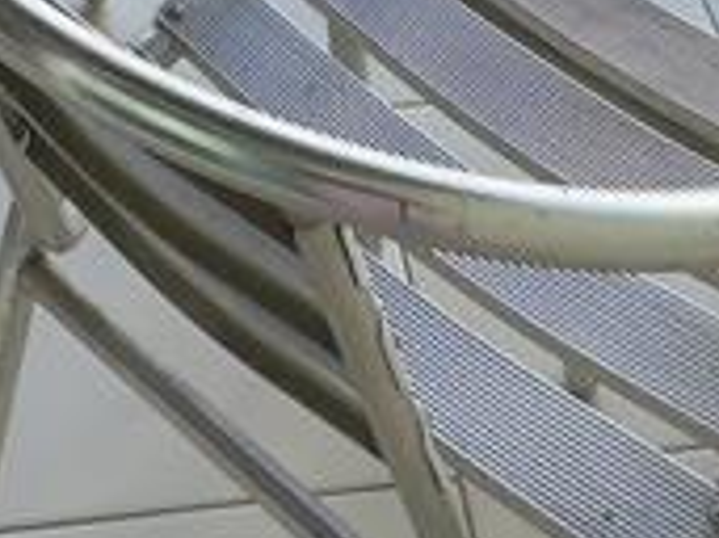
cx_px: 183
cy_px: -1101
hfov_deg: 19.1
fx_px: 2117
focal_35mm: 102
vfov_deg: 10.3
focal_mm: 2.22
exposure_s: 1/525
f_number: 2.2
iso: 40
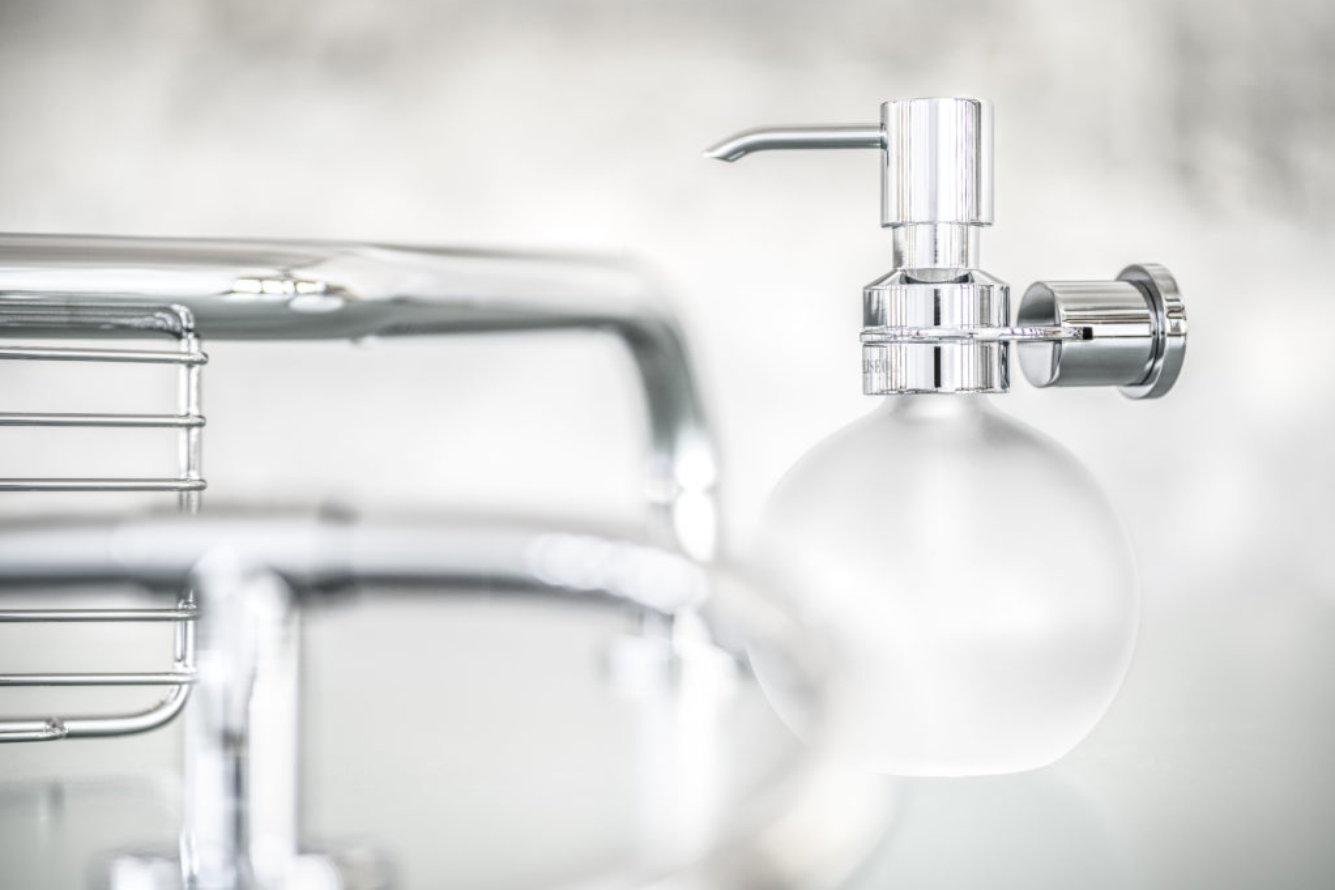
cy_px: 493
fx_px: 2744
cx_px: 668
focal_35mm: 74
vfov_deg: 18.4
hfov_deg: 27.3
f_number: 3.2
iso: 100
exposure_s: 1/60
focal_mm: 90
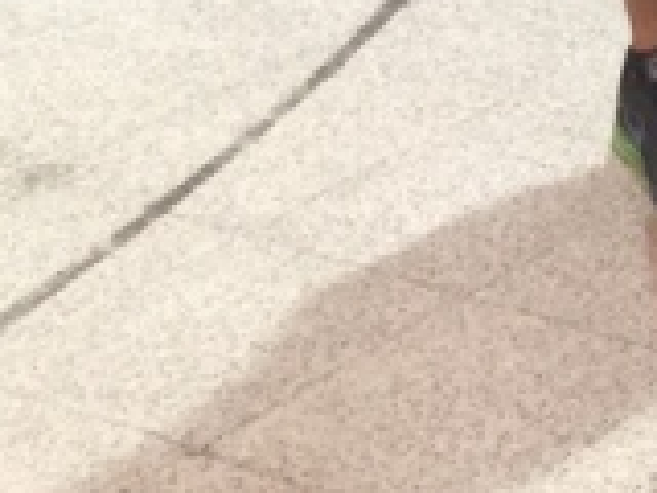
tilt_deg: -9.5
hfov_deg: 10.0
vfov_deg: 8.2
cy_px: -803
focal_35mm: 163
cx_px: 1749
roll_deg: -0.5
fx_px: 3094
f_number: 2.2
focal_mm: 4.15
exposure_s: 1/17
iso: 50
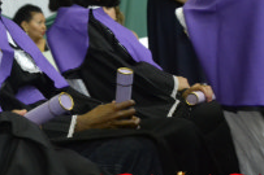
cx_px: -42
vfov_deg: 11.6
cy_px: 45
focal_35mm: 118
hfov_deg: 16.7
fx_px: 865
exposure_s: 1/20
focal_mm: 32
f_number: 4.5
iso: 3200
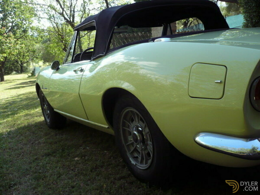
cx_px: 130
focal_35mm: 35
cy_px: 98
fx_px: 263
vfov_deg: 40.7
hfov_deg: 52.6
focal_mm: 5.8
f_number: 2.8
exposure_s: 1/250
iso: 100
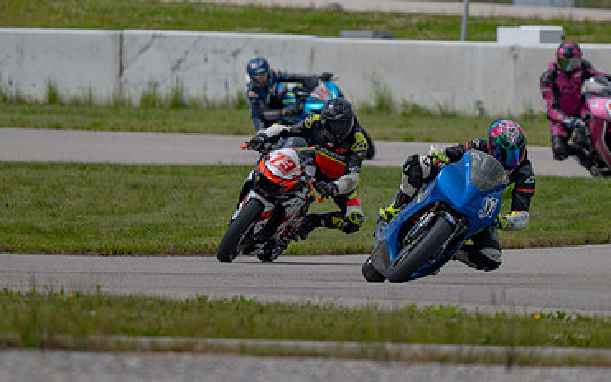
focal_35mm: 955
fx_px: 15905
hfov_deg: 2.2
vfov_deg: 1.4
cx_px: 344
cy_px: 151
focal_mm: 600
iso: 160
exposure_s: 1/1250
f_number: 6.3
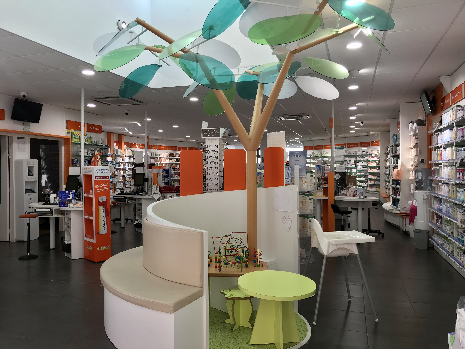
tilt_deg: +1.4
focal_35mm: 28
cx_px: 232
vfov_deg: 49.7
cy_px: 174
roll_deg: +0.3
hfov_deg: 63.4
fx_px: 376
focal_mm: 3.99
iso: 20
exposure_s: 1/50
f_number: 1.8
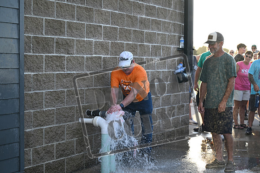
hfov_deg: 28.8
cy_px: 86
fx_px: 506
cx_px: 130
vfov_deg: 19.5
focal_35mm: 70
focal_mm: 70
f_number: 3.2
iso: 160
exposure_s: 1/320
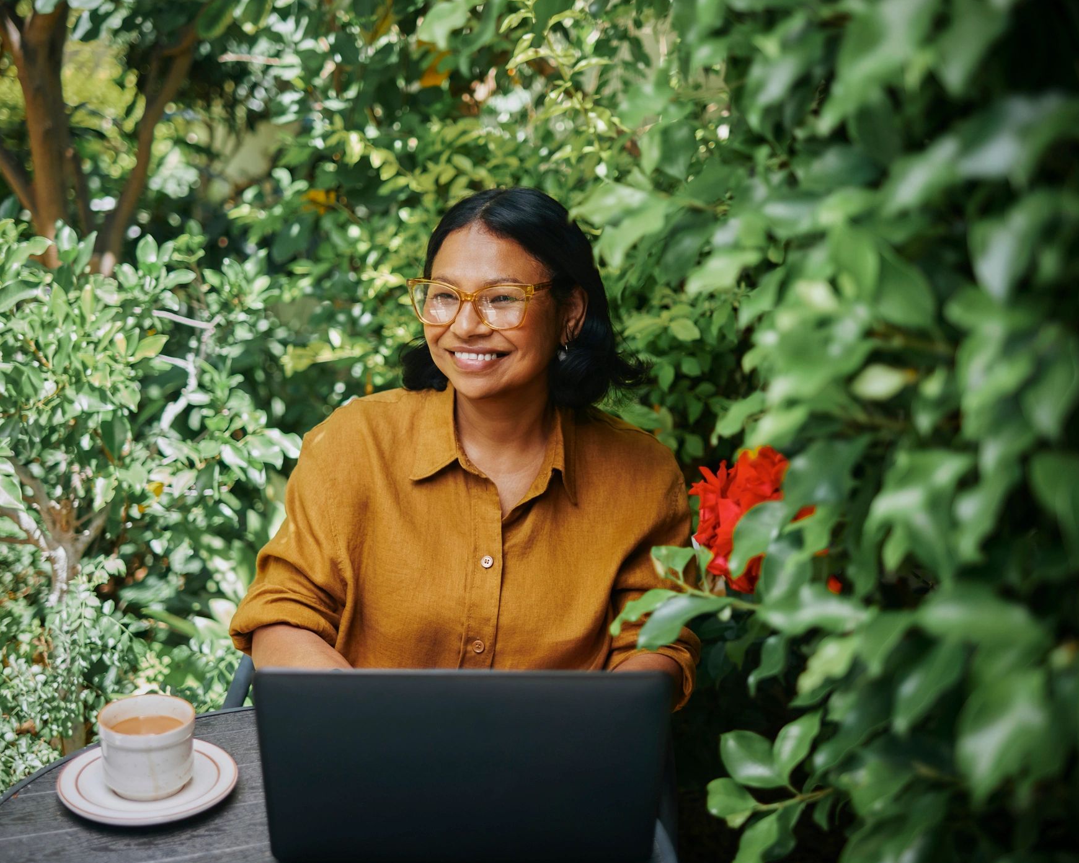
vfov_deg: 37.3
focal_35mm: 40
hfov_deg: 45.8
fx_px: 1277
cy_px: 428
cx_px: 497
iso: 320
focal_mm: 35
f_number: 1.8
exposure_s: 1/1250
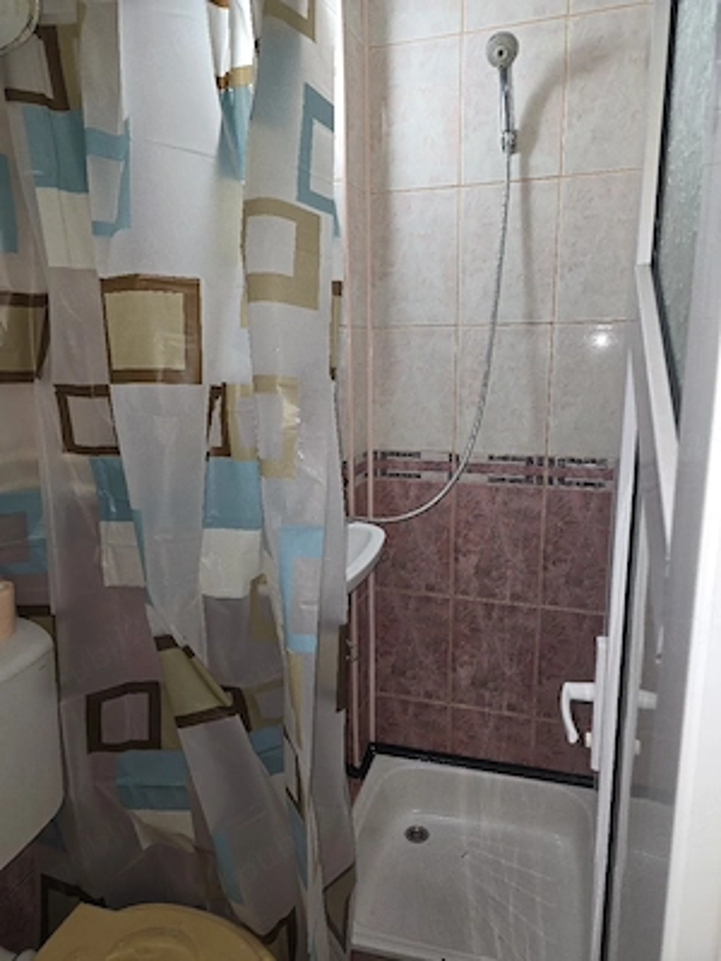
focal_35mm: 23
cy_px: 480
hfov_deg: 58.9
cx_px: 360
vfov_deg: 73.9
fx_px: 639
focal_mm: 6.3
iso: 100
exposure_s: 1/50.3
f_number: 1.7
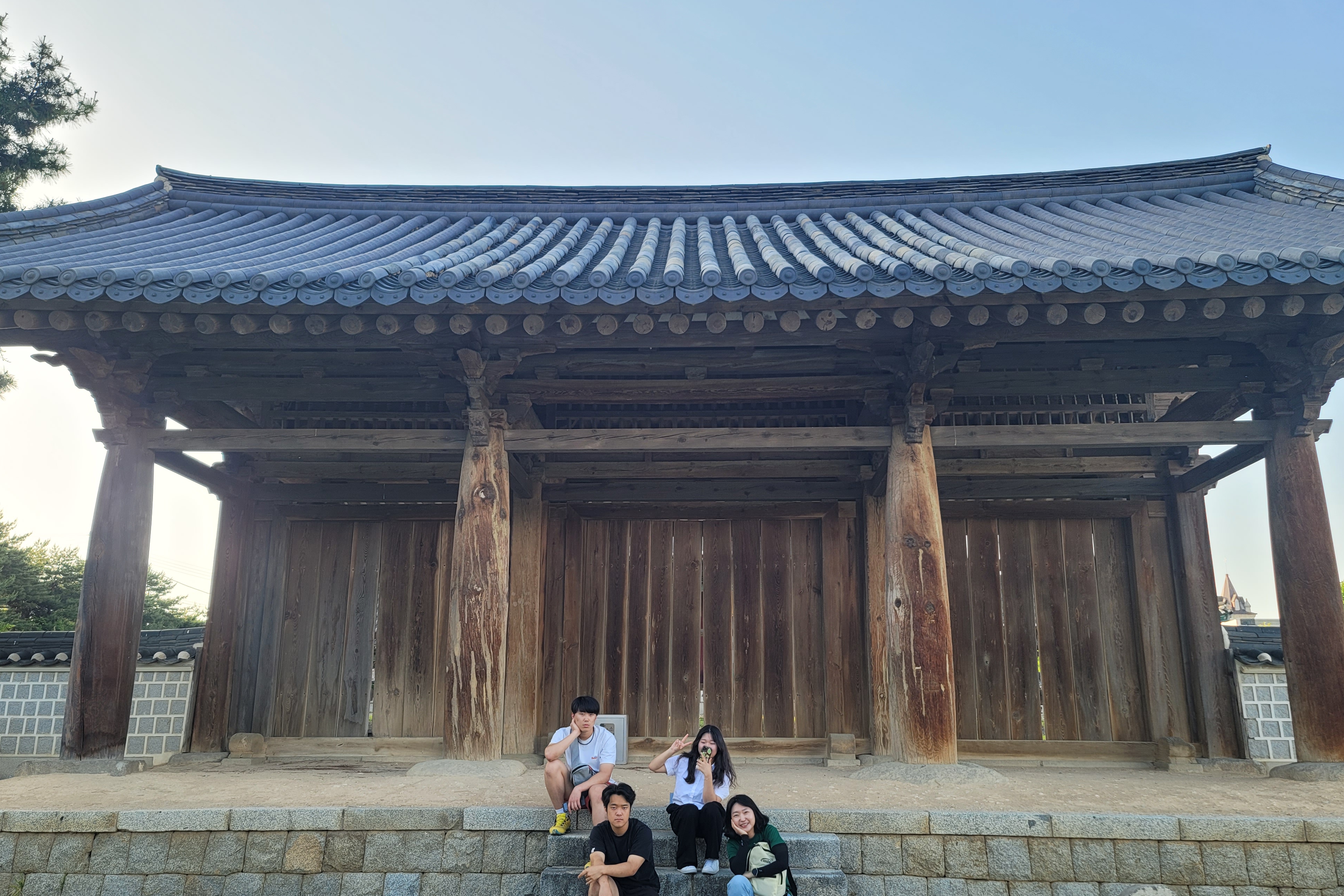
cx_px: 661
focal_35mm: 27
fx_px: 1008
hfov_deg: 67.4
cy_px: 503
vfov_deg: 47.8
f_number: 1.8
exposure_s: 1/172
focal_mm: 7
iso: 20
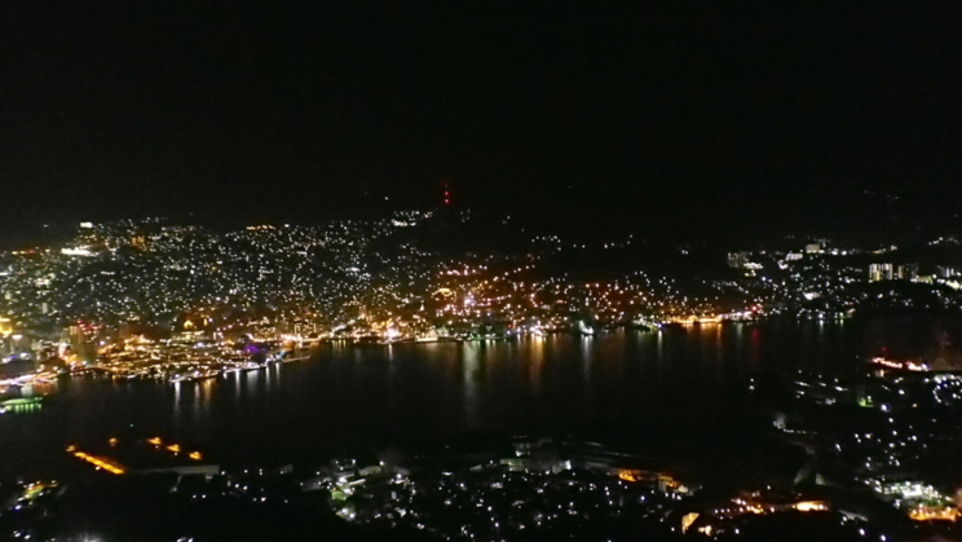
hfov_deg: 49.4
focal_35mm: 41
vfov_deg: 29.0
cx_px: 451
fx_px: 1046
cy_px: 286
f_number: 2.6
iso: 8000
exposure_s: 1/20
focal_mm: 6.42
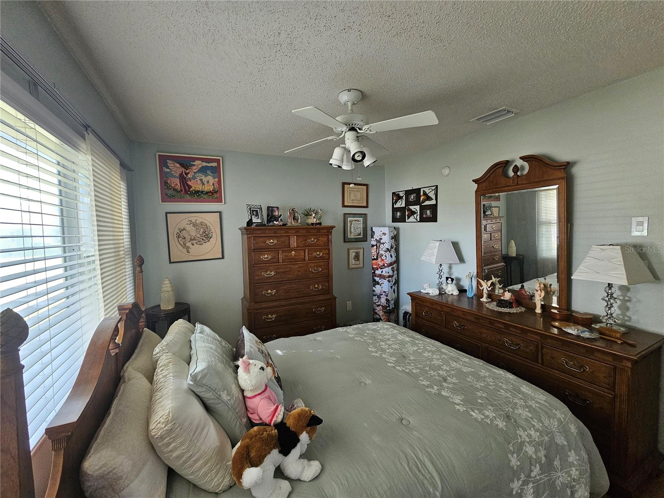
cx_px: 332
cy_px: 249
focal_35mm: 13
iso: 400
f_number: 2.2
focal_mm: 2.2
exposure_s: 1/60
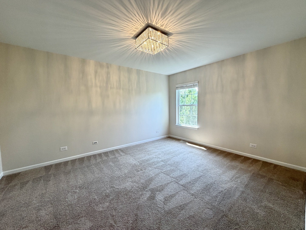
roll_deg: +1.3
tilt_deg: -5.0
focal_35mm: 14
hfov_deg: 102.1
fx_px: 124
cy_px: 115
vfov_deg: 85.7
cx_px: 153
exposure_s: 1/120
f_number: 2.2
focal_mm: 2.22
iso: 125
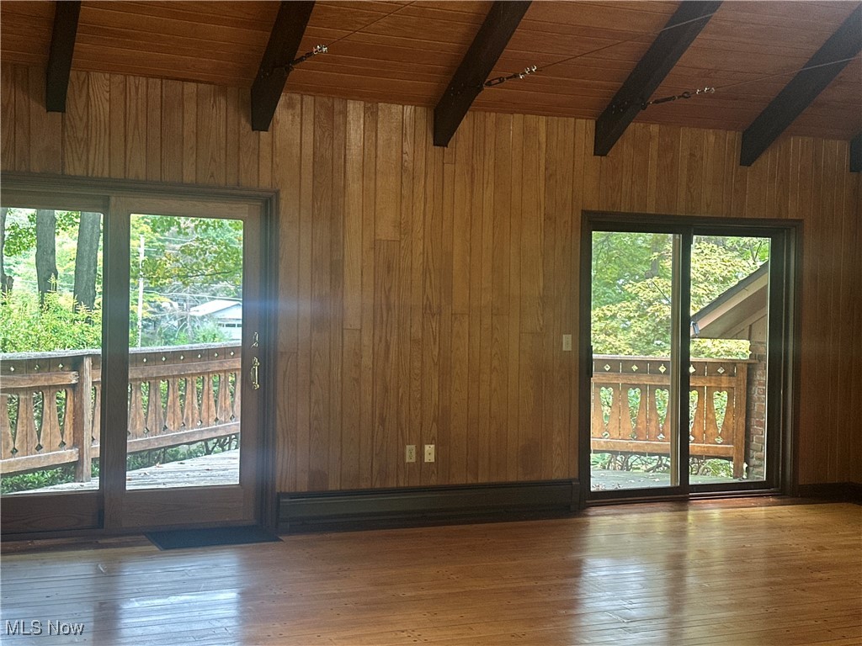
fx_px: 1195
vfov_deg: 30.3
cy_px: 323
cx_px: 431
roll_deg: -2.1
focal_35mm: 48
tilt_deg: -2.5
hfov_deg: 39.7
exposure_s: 1/60
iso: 160
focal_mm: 6.86
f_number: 1.78
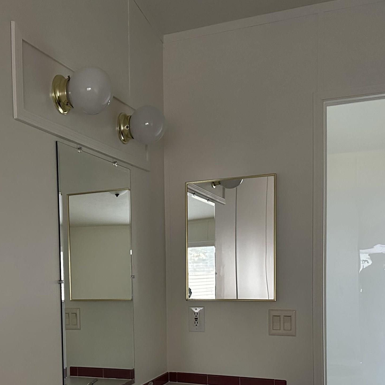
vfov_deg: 36.7
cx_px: 104
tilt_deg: -2.6
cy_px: 290
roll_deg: +1.5
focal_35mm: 45
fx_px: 566
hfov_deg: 36.8
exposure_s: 1/60
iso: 640
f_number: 1.78
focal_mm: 6.86
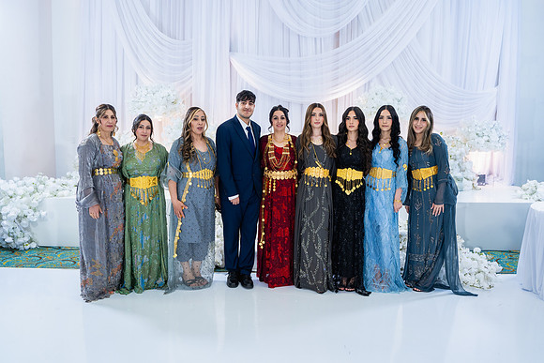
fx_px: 423
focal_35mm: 28
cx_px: 272
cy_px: 182
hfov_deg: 65.5
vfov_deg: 46.4
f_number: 2.8
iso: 640
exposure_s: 1/160
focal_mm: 28
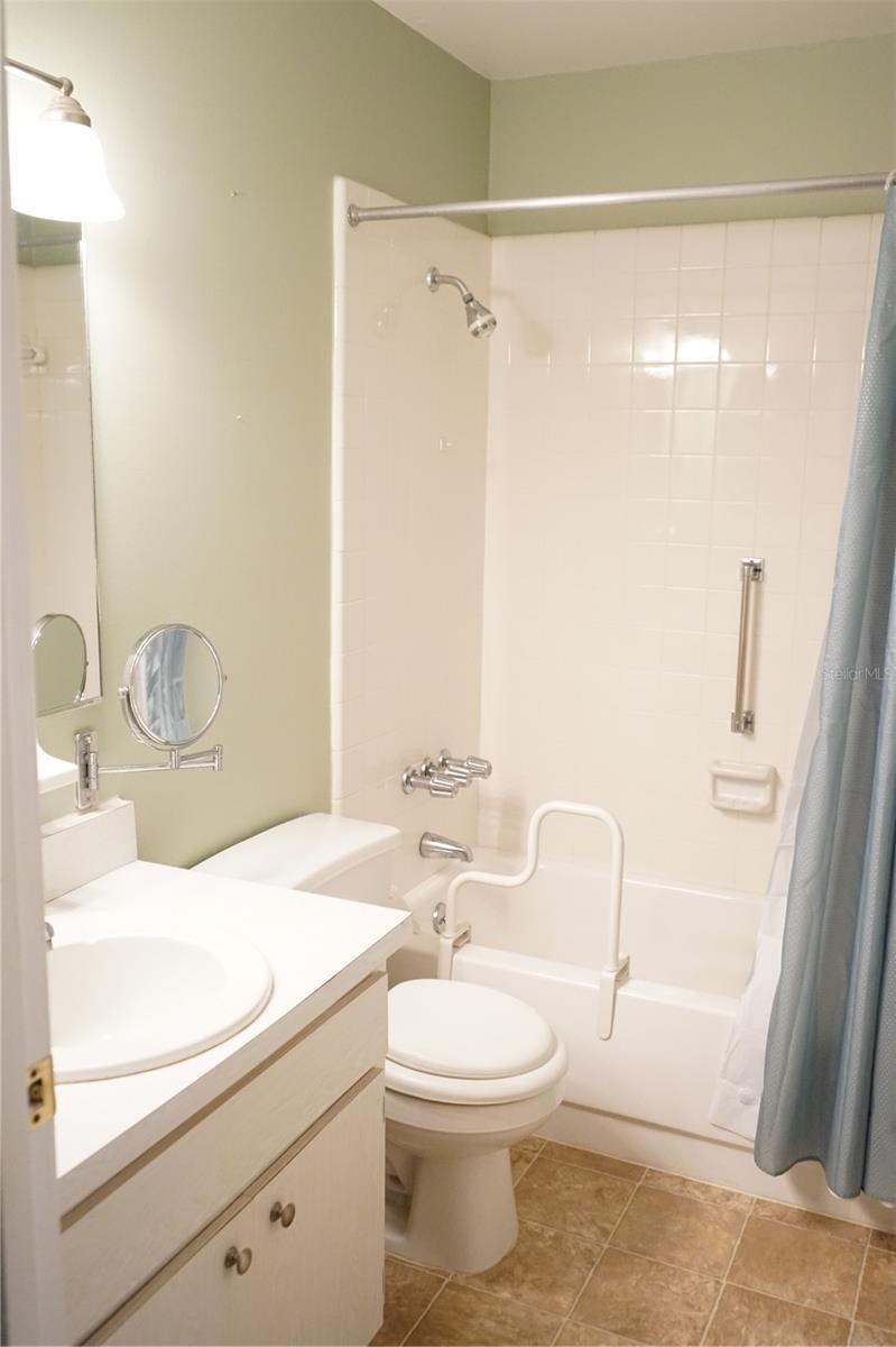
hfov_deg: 41.1
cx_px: 448
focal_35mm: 32
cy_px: 674
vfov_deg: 58.7
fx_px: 1196
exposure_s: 1/60
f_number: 4.5
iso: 5000
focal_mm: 32
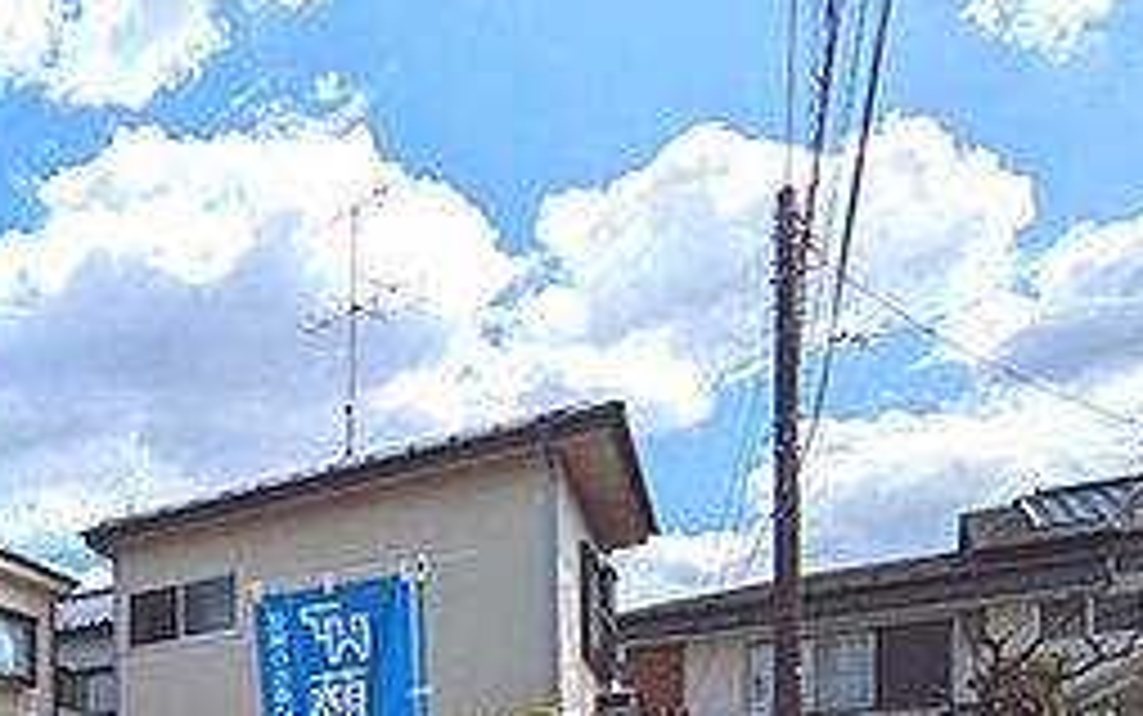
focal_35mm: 35
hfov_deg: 41.9
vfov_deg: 30.5
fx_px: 1091
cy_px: 869
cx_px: -153
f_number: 2.2
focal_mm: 1.83
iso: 46
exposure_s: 1/3704
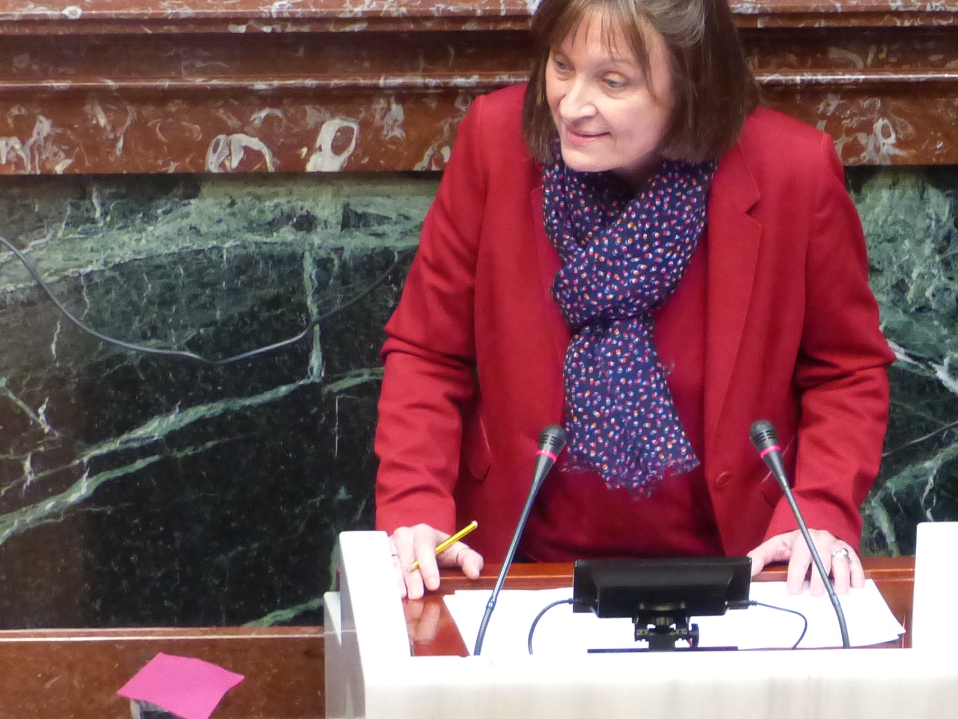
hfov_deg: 7.1
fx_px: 7694
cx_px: 861
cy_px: 337
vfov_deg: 5.3
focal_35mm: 278
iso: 800
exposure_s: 1/40
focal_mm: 22.6
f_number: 3.2
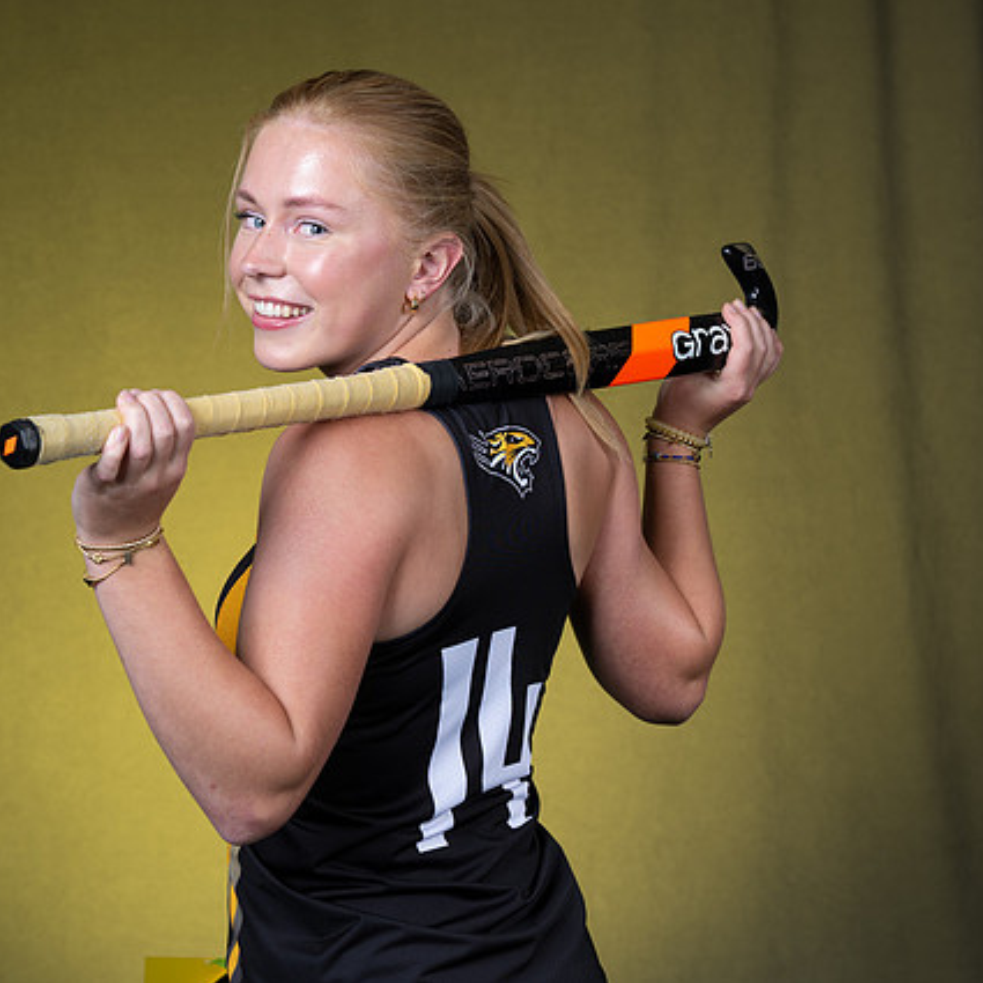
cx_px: 458
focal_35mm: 99
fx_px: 3181
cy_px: 550
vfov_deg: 17.6
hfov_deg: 17.6
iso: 100
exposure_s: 1/160
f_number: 5
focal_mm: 58
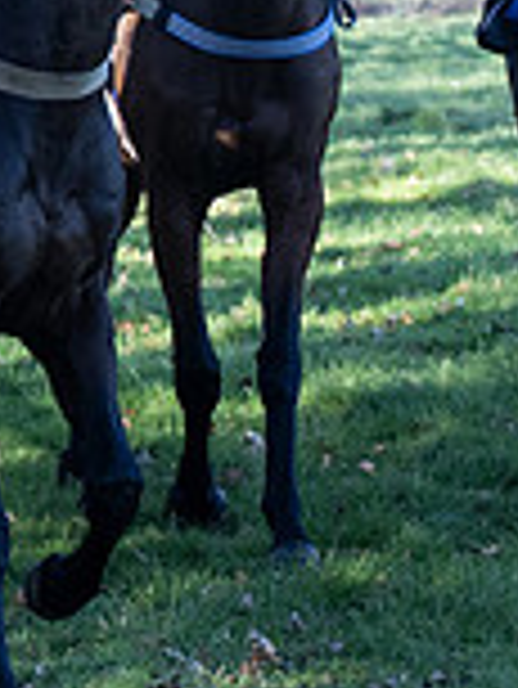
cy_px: 186
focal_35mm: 536
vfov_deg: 3.7
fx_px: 10680
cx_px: 1133
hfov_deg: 2.8
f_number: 5
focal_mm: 70
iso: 400
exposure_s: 1/500
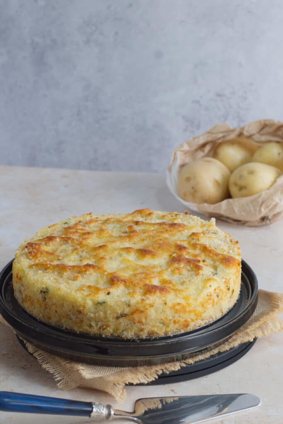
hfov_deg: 18.2
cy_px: 212
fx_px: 884
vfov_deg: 27.0
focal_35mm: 75
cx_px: 142
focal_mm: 50
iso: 720
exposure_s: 1/125
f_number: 5.6
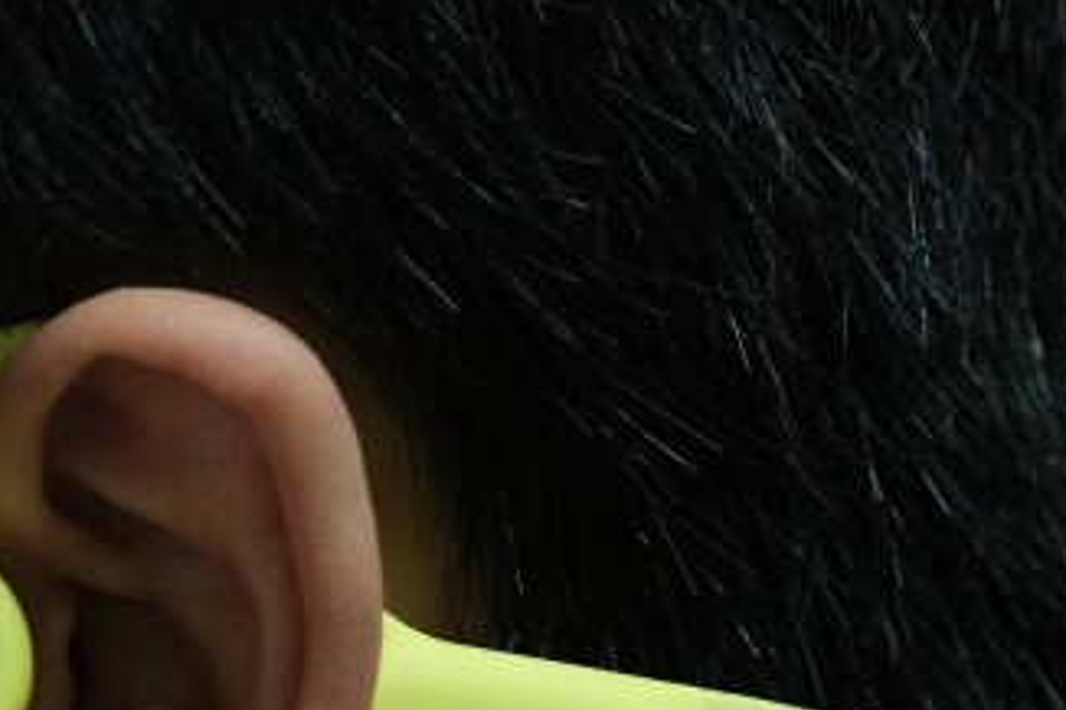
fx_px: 6866
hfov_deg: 8.9
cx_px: 383
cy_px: 648
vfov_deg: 5.9
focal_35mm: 232
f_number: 4
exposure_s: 1/45
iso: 2000
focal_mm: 70
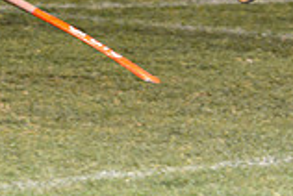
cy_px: -158
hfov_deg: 4.7
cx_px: -67
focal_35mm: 440
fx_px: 3588
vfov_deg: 3.1
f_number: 2.8
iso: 5000
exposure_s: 1/400
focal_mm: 120
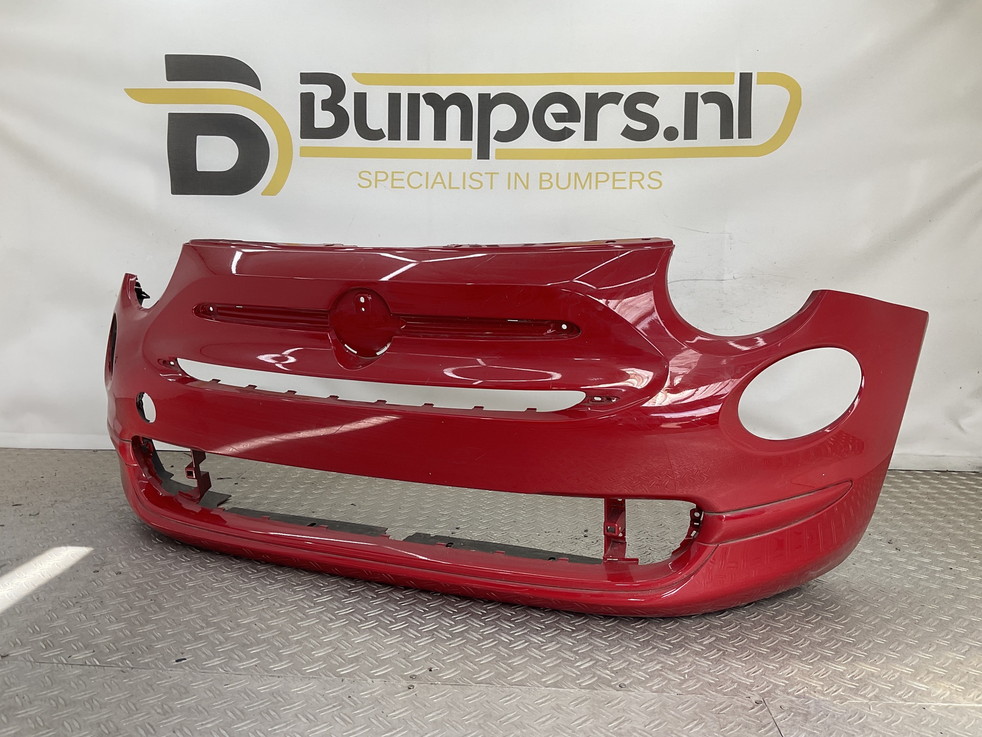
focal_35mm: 29
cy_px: 368
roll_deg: -1.9
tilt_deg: -6.5
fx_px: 823
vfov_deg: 48.2
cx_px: 491
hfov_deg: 61.7
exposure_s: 1/161
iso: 16
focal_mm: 3
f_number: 1.8
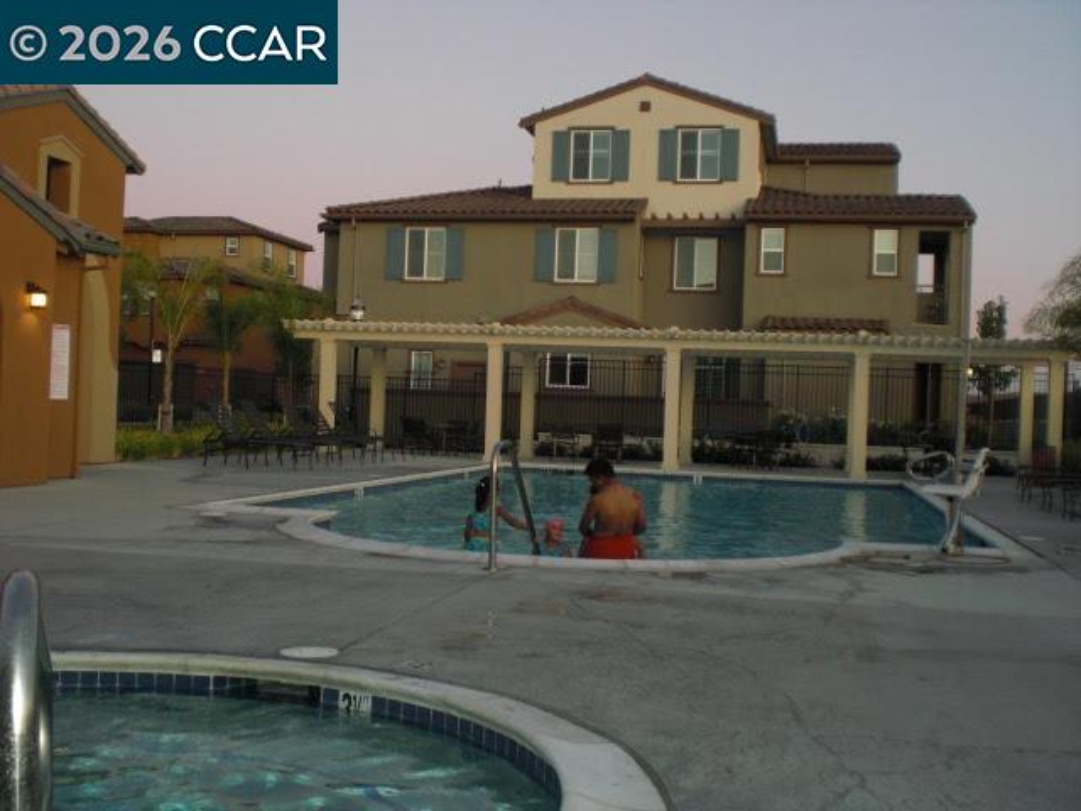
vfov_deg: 37.7
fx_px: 1187
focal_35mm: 38
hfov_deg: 49.0
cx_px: 540
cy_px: 406
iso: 200
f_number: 3.1
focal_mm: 6.3
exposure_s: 1/60
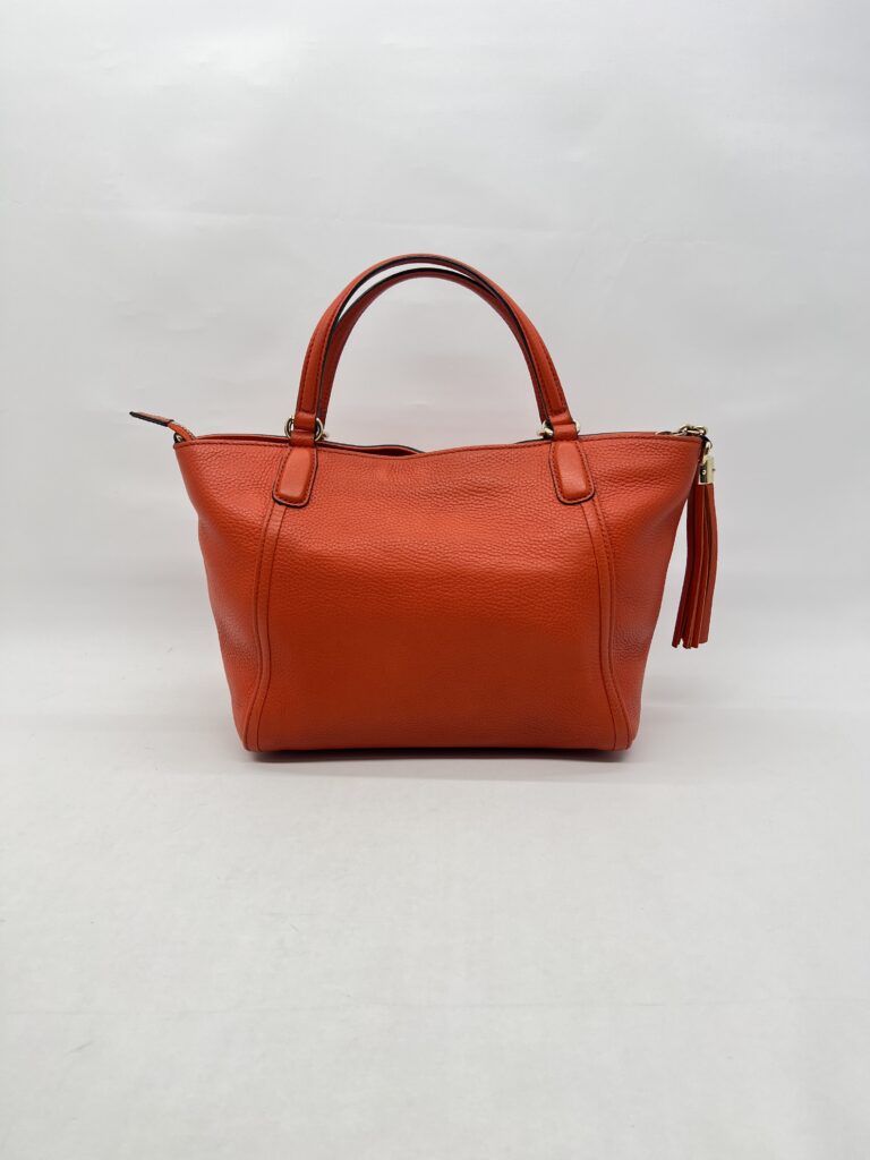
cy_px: 580
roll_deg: -0.1
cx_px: 435
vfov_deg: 67.3
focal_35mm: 26
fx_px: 871
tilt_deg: -14.7
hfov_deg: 53.1
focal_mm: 5.7
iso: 32
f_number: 1.5
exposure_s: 1/129
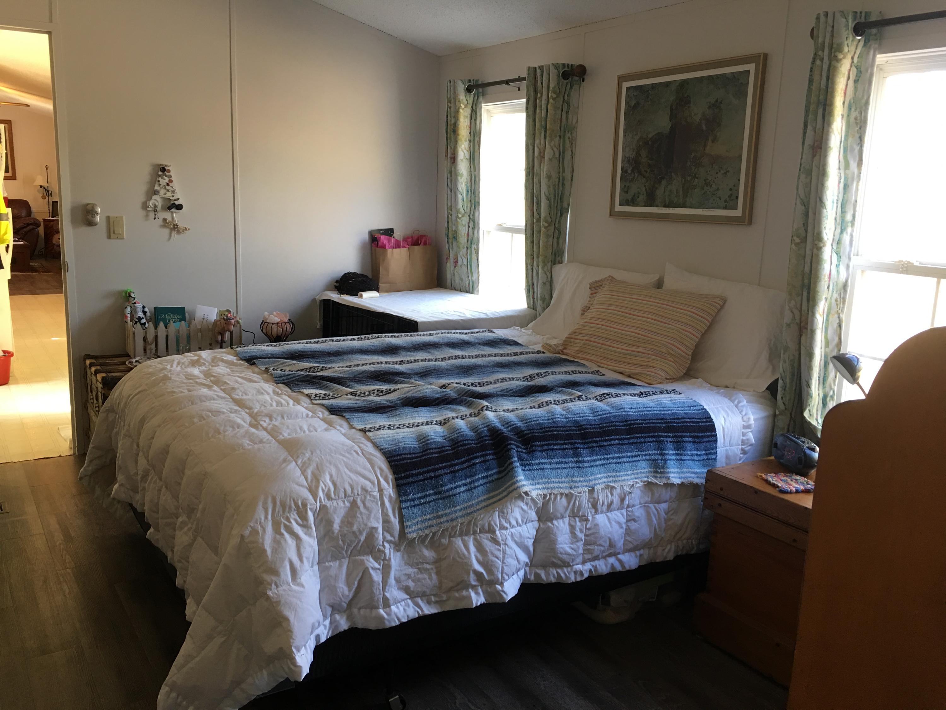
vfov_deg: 48.2
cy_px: 355
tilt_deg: -9.2
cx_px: 473
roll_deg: -2.6
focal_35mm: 29
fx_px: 793
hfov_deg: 61.7
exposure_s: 1/15
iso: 40
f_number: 2.2
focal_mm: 4.15
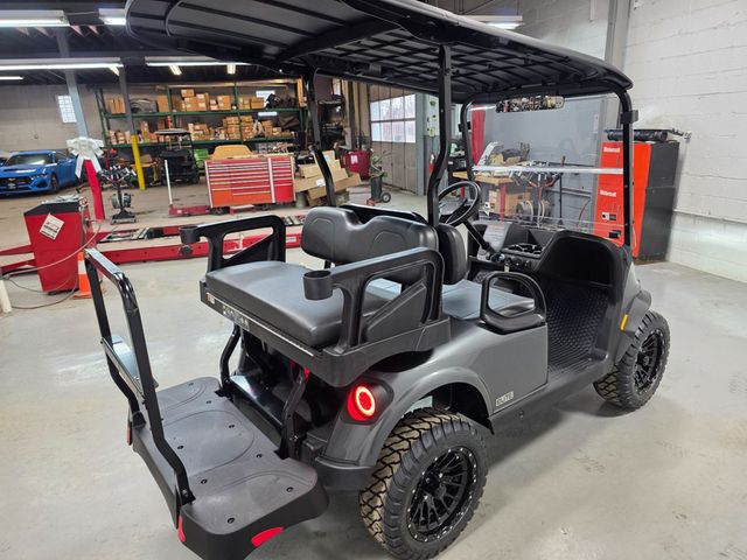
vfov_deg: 58.9
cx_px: 374
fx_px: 496
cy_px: 280
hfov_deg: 73.9
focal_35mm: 23
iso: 160
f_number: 1.7
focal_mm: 6.3
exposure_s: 1/120
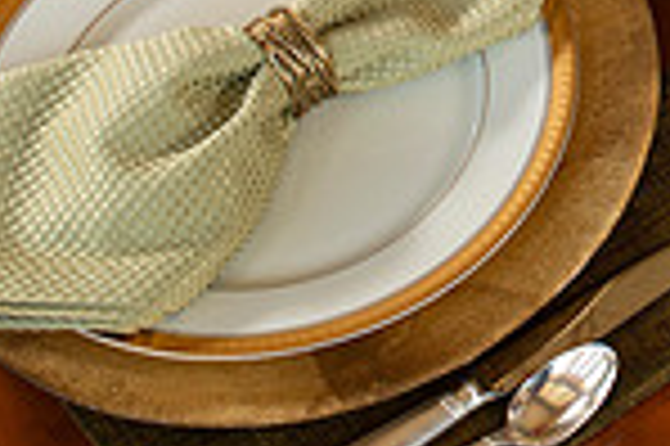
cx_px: 1025
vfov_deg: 6.8
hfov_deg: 10.2
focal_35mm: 195
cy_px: -381
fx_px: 3625
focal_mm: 50
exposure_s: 1/60
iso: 200
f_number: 6.3
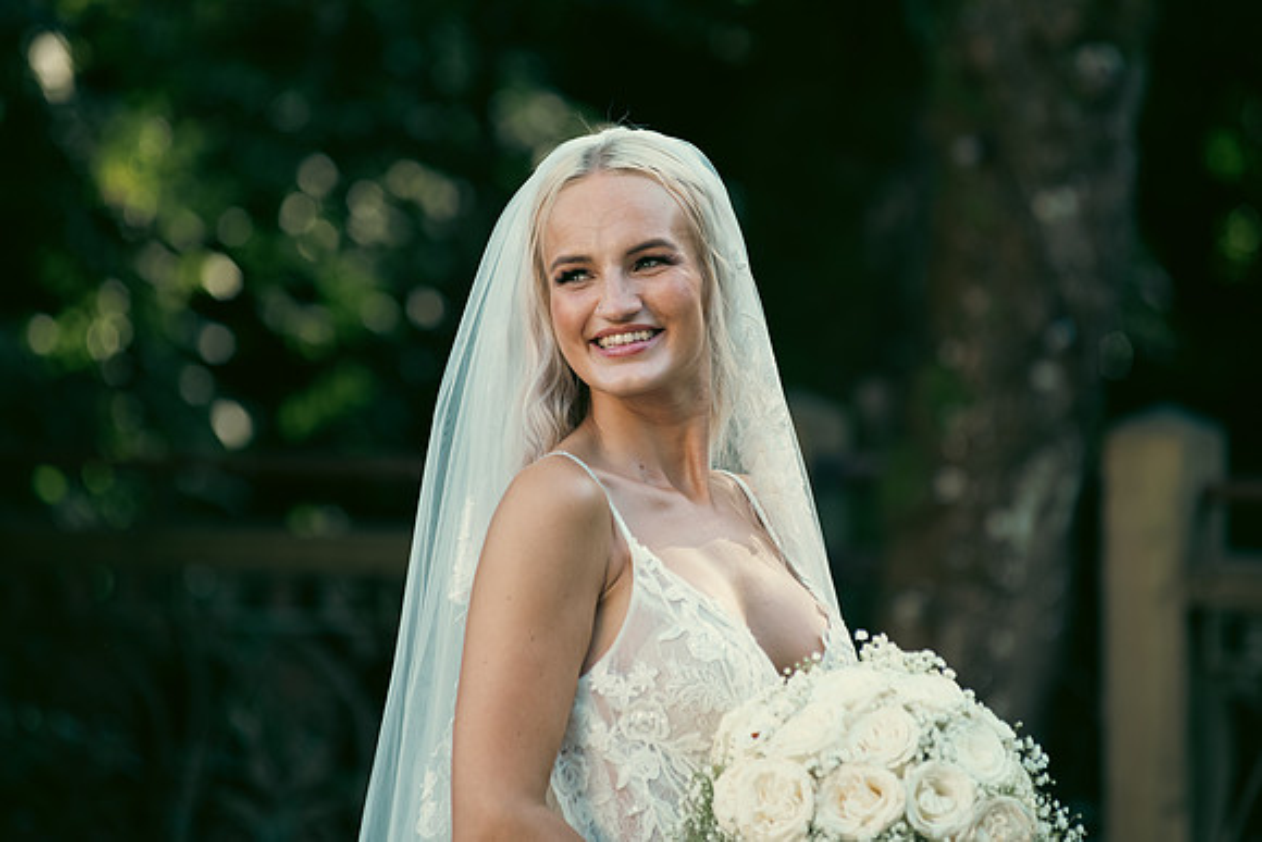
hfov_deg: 10.3
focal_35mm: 200
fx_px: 7012
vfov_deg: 6.9
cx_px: 631
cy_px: 421
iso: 160
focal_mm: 200
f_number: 3.5
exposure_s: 1/200
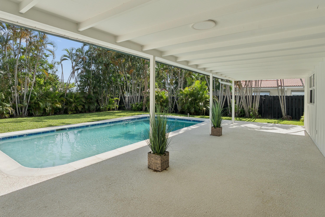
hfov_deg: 90.0
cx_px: 162
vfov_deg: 67.4
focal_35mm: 18
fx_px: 162
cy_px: 108
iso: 200
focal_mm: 12
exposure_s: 1/400
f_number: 9
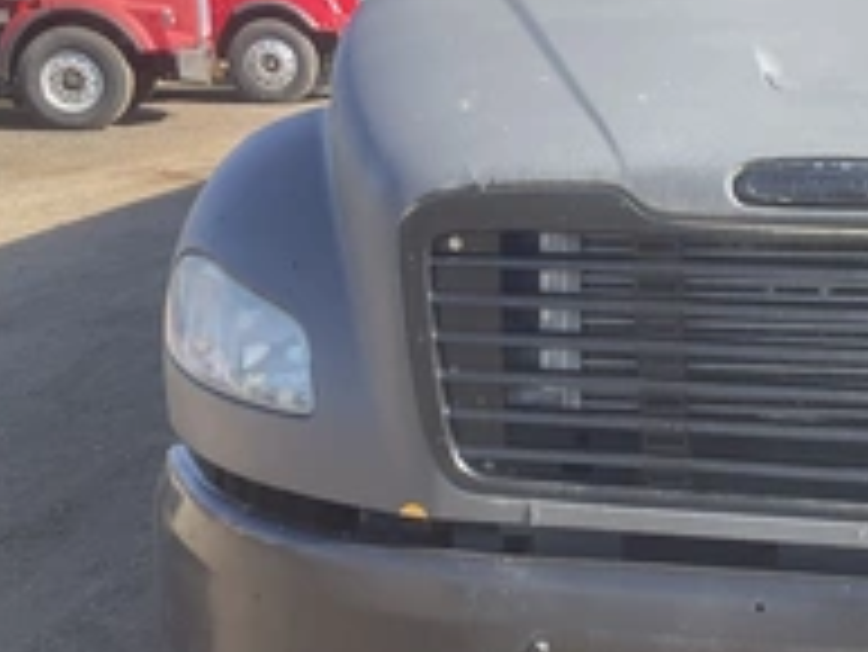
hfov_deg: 31.6
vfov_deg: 24.4
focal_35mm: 60
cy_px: 279
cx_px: 657
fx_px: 1505
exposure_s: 1/683
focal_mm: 3
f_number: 1.8
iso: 25
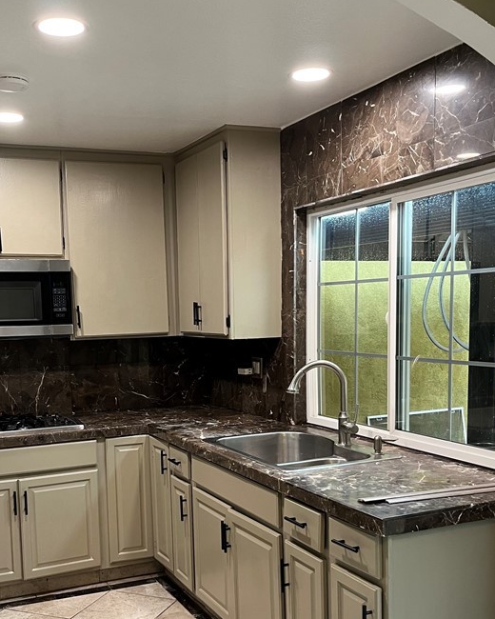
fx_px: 733
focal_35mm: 40
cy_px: 400
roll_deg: +2.5
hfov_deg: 37.2
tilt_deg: -6.2
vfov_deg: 45.3
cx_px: 197
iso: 125
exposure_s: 1/60
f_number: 1.6
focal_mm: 5.1
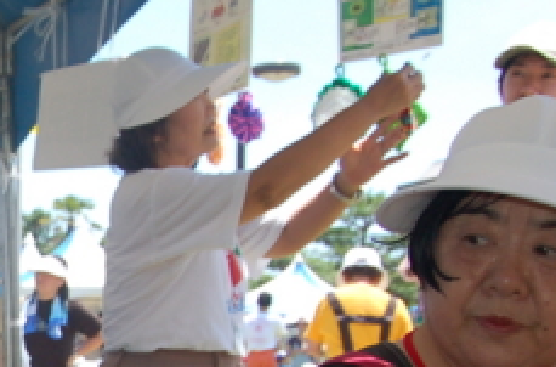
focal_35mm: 105
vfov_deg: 12.8
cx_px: -223
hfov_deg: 17.9
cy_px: 355
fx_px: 1616
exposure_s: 1/500
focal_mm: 20
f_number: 5.6
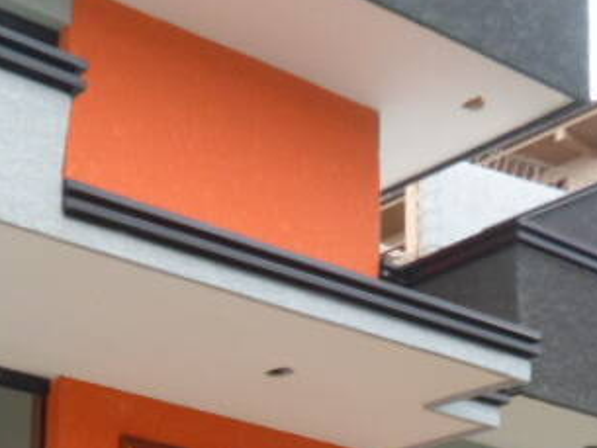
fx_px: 1449
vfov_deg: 16.1
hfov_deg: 22.9
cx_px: 106
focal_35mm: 84
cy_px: 665
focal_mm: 4.5
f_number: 2.5
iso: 80
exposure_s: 1/500
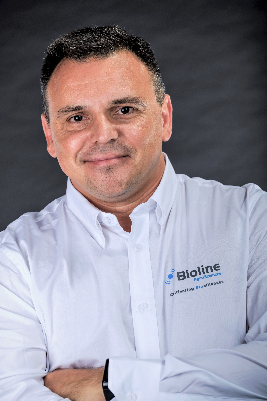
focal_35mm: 142
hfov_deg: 9.7
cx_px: 134
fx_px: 1580
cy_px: 200
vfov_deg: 14.4
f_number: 4
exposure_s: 1/250
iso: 100
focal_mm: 94.5
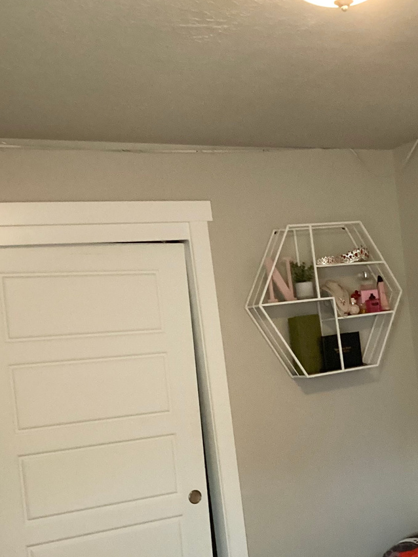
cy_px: 376
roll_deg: +7.2
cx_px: 357
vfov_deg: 34.0
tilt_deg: -2.9
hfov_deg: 25.5
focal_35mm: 56
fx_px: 901
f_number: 2.4
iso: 400
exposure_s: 1/40
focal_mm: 3.3
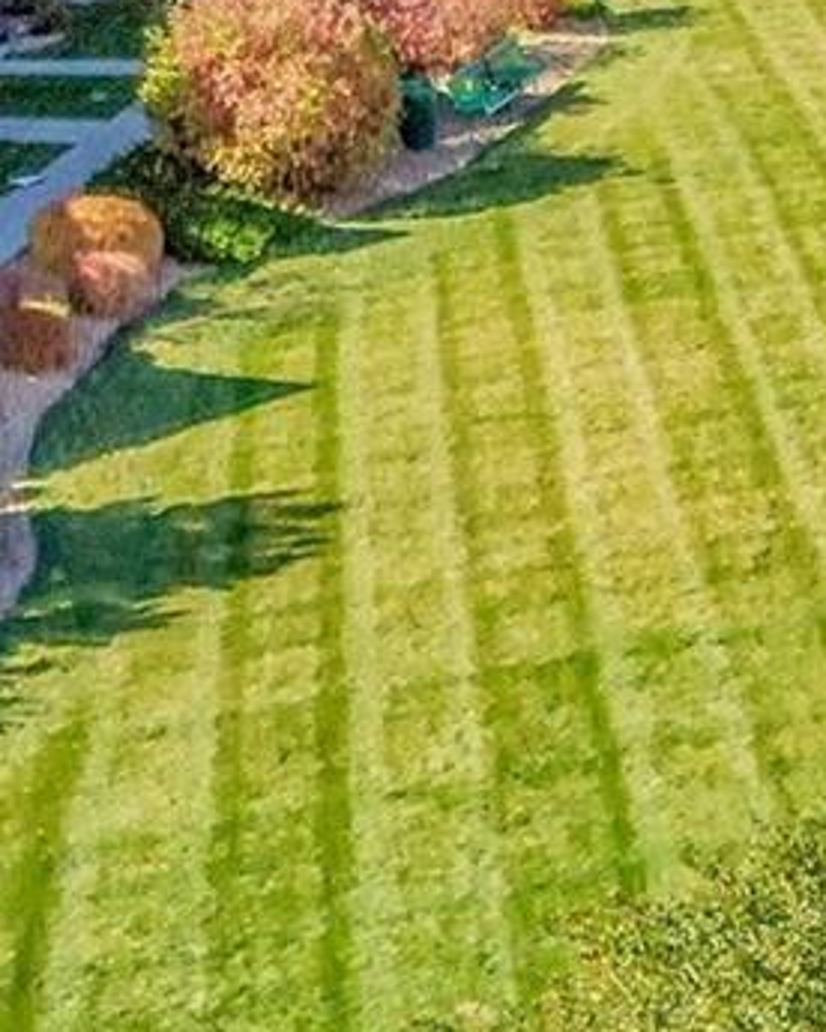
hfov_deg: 12.3
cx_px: 1006
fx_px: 3728
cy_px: 260
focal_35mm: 122
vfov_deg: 15.7
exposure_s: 1/1000
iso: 800
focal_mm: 10.26
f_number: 7.1
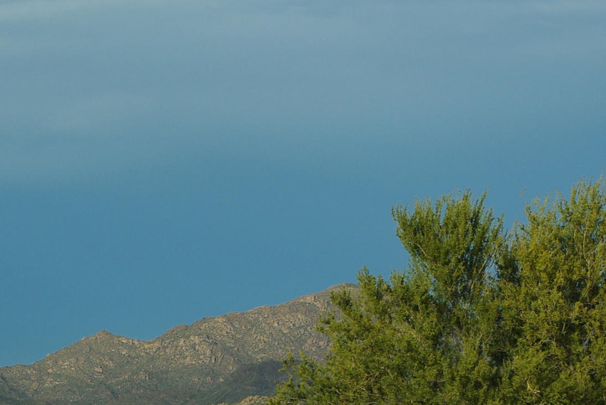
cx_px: 19
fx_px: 3337
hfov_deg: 10.3
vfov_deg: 6.9
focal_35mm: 198
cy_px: 485
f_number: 8
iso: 100
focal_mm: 47.5
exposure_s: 1/250
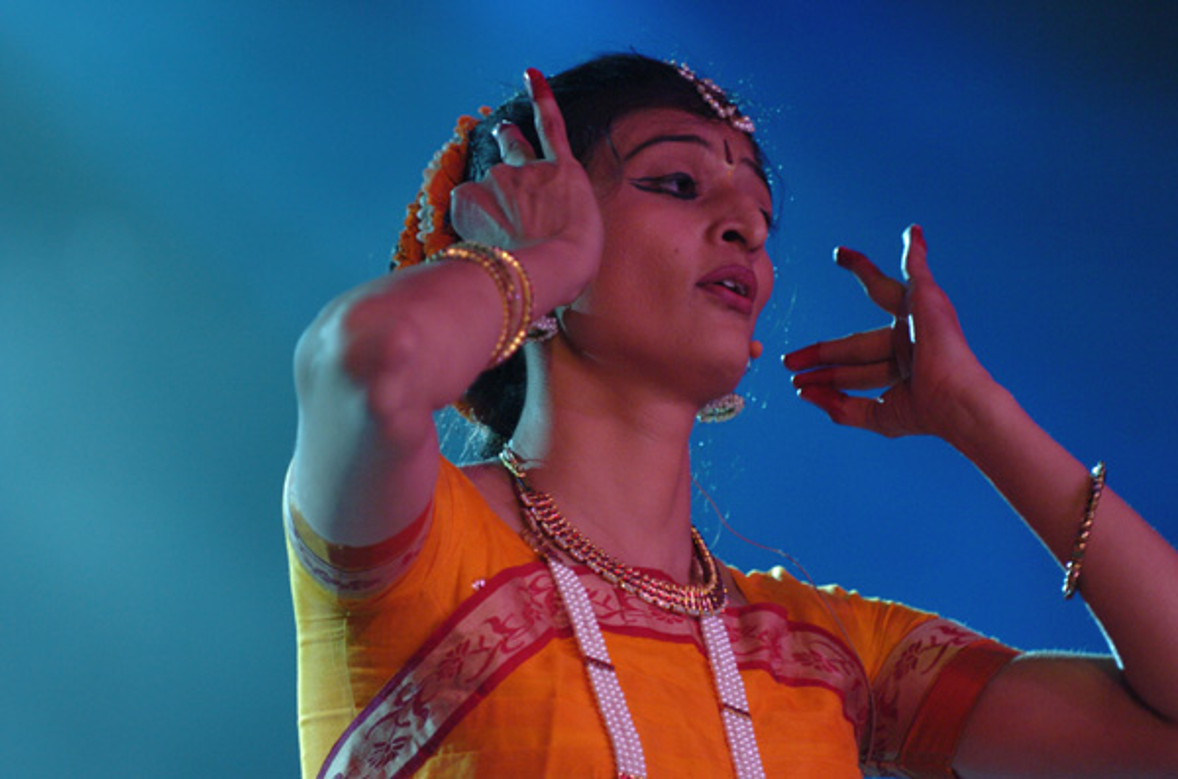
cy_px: 390
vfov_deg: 4.6
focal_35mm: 300
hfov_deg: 6.9
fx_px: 9793
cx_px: 589
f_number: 2.8
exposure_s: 1/100
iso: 800
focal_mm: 200
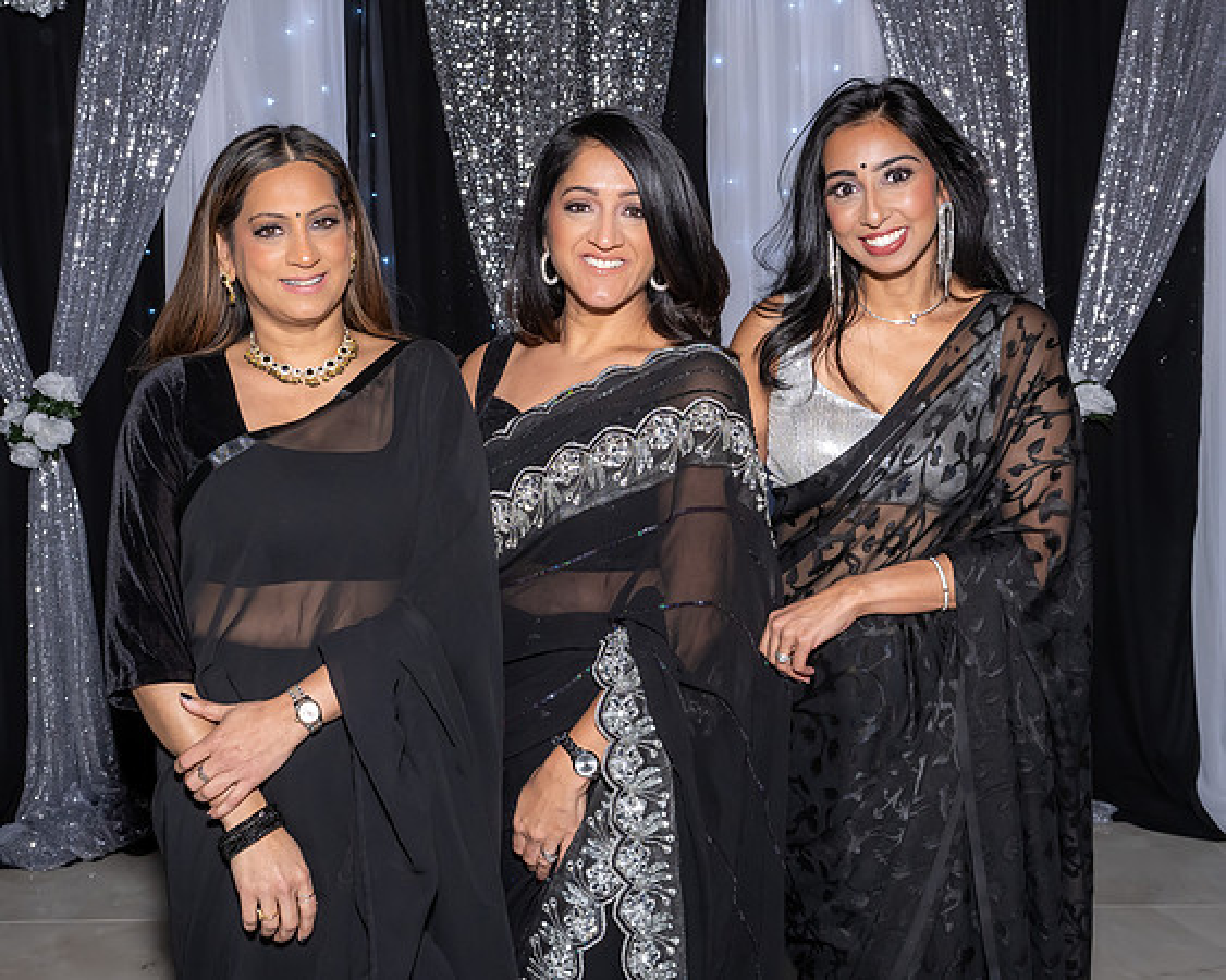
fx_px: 1561
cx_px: 583
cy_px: 432
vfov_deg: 34.8
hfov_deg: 42.9
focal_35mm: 43
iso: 800
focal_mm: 22
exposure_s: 1/250
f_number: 8
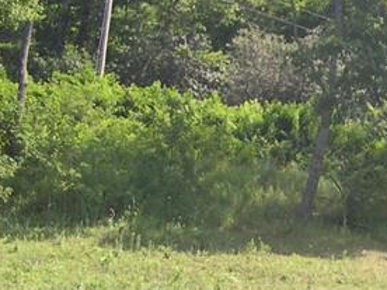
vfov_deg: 10.3
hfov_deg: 13.4
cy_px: 395
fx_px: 1576
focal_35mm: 141
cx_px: 531
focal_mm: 8
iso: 100
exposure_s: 1/448
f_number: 2.8
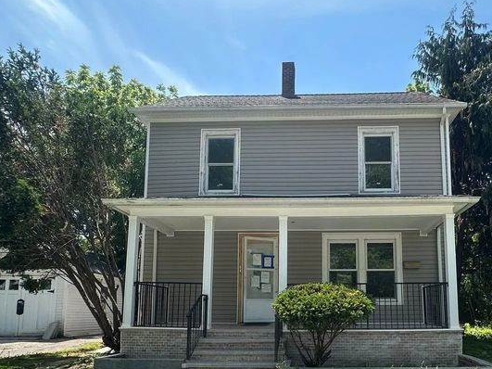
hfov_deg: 64.5
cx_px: 305
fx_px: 384
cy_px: 269
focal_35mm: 27
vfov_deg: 49.6
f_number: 2.2
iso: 40
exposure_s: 1/626
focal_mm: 2.22
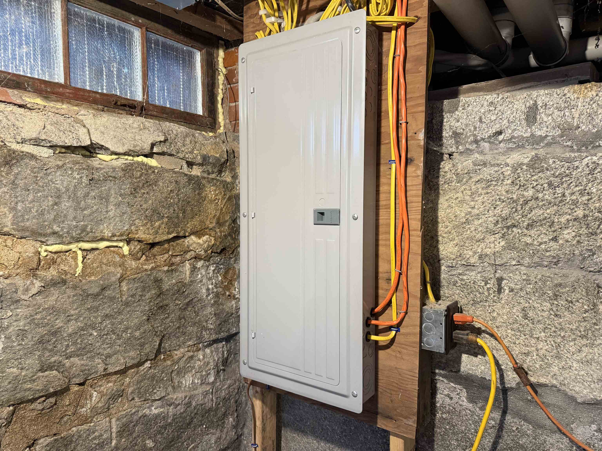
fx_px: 417
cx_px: 301
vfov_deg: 56.8
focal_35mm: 24
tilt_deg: -1.0
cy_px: 226
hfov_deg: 71.6
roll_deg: +1.0
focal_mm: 6.76
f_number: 1.78
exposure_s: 1/60
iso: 320
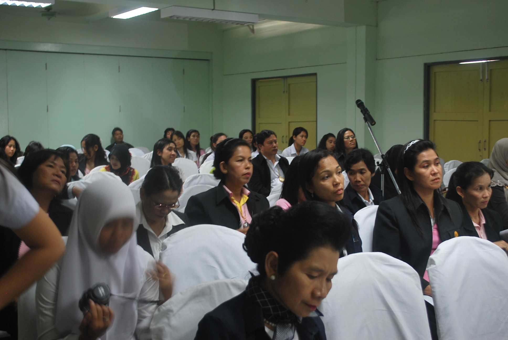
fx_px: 678
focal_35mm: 48
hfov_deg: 41.1
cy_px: 170
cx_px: 254
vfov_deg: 28.2
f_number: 5
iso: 200
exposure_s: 1/8
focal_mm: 32
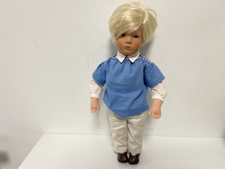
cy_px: 84
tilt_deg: -22.2
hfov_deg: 69.4
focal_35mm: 25
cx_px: 112
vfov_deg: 54.9
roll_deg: +3.5
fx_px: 162
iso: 80
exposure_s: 1/50
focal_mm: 5.1
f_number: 1.6
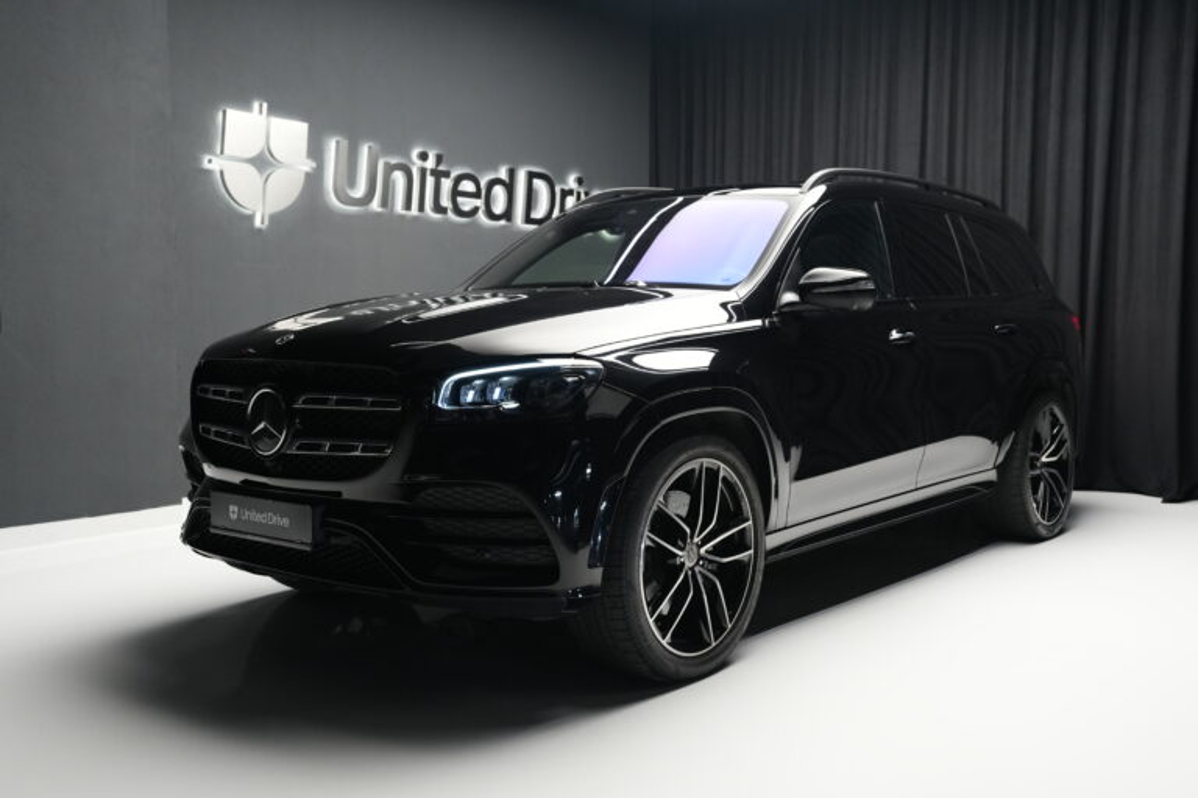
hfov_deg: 54.4
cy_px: 399
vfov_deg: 37.9
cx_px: 599
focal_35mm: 35
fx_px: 1165
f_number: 4
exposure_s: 1/40
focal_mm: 35
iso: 2500
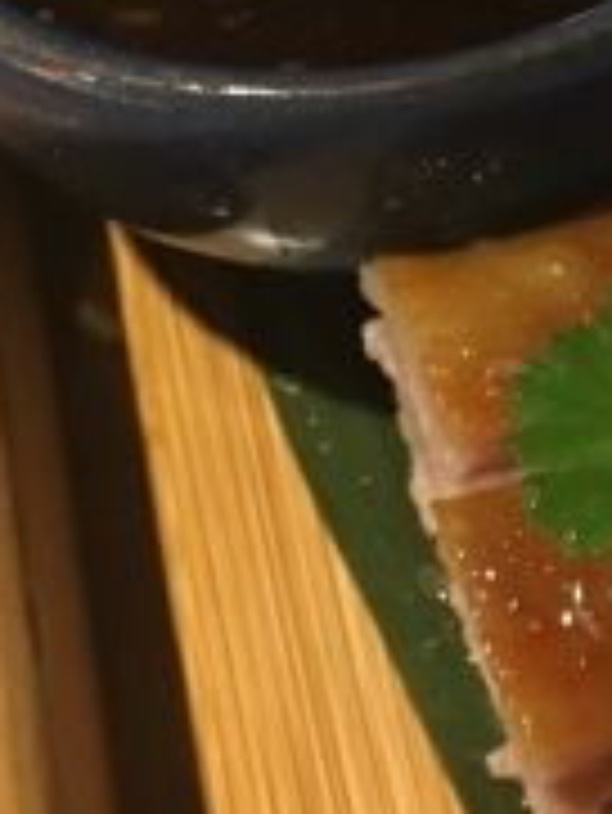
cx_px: 1055
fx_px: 2637
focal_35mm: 112
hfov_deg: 12.3
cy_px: 1003
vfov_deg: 16.7
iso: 200
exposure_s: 1/20
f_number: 2.2
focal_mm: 4.15
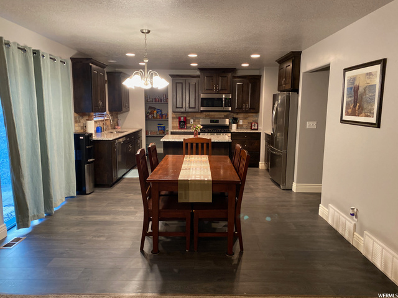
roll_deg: -1.0
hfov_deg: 67.3
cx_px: 199
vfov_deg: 53.1
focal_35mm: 26
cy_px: 149
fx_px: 299
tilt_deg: -8.3
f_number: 1.8
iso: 500
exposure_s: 1/60
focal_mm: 4.25
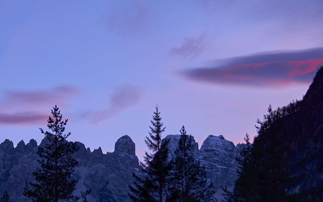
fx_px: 669
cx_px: 73
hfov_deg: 26.7
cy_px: 106
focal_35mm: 76
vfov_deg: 17.2
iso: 250
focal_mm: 23
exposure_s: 1/160
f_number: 1.4
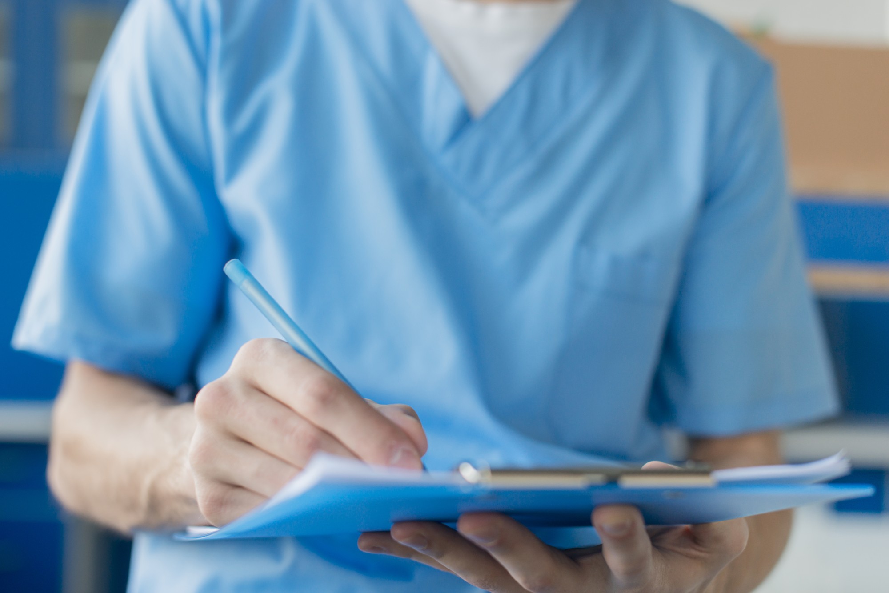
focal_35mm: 50
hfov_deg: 39.6
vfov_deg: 27.0
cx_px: 444
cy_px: 296
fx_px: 1235
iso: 200
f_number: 2.8
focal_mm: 50
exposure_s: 1/200
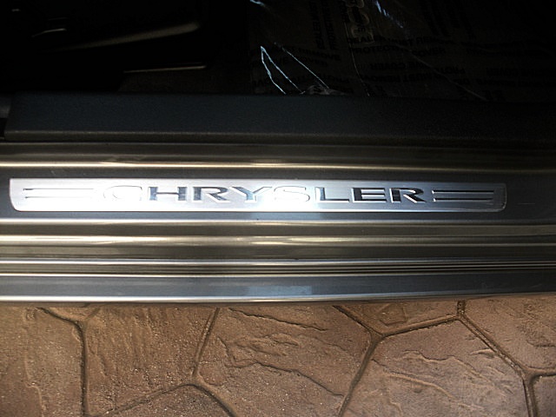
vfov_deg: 39.7
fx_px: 578
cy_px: 208
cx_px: 278
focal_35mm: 36
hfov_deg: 51.4
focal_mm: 6.3
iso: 100
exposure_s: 1/80
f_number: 2.8
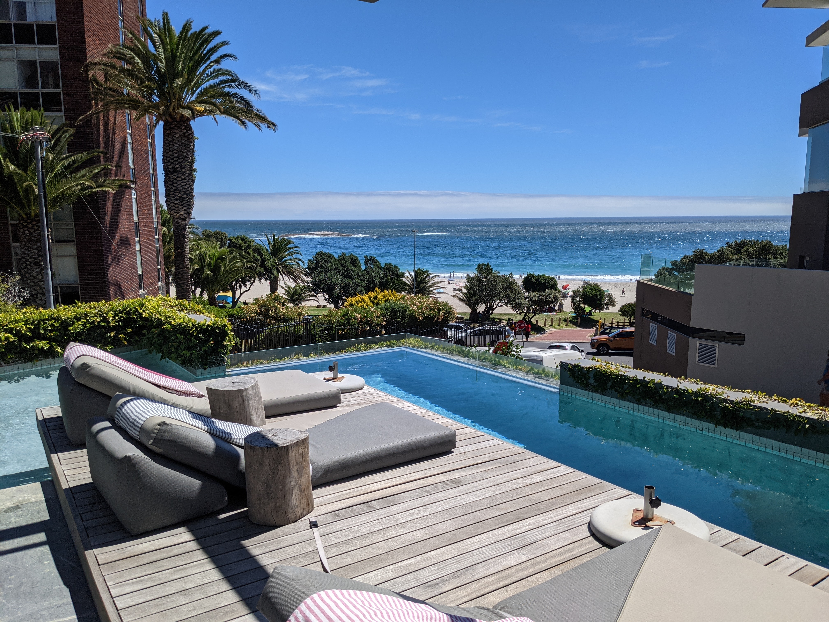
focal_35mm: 27
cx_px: 414
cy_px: 311
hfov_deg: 65.3
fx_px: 647
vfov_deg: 51.4
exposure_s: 1/4673
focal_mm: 4.38
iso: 54
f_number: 1.73
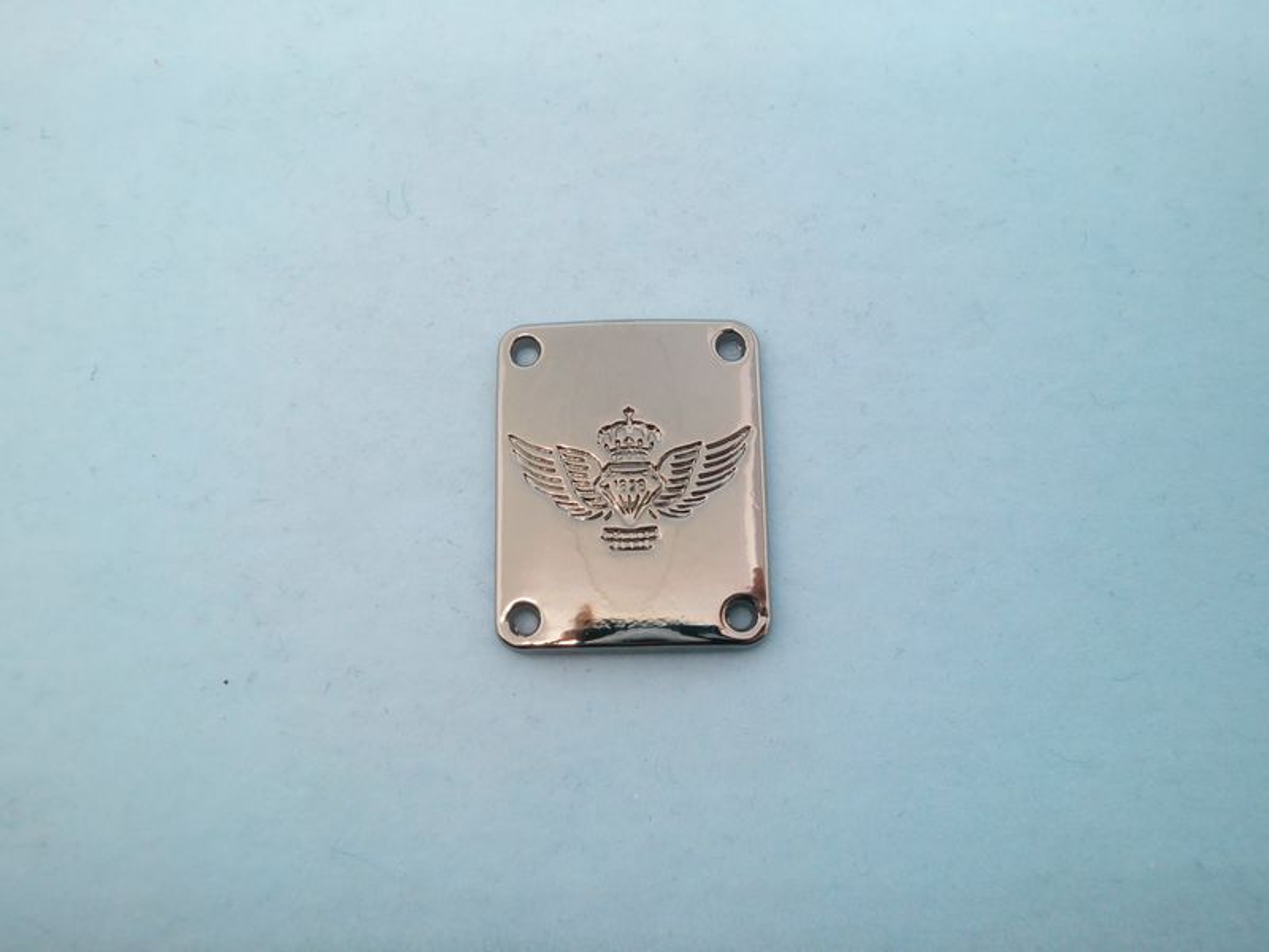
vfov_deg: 41.8
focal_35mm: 34
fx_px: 1246
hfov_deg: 54.0
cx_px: 634
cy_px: 476
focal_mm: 5.58
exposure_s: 1/80
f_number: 2.8
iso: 200
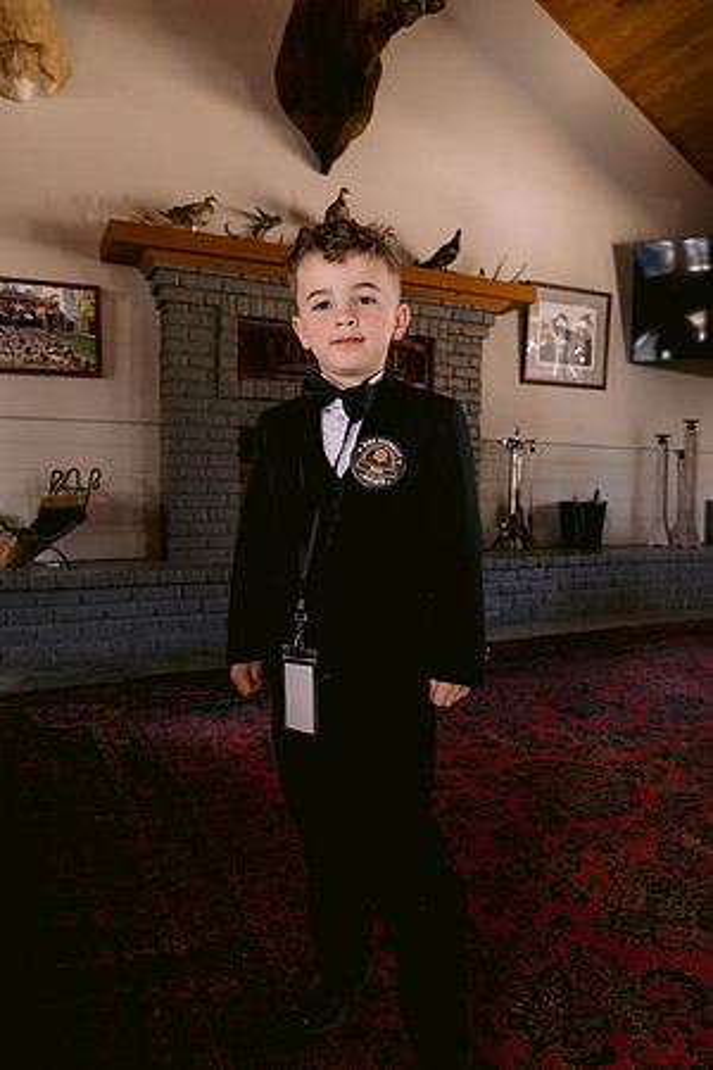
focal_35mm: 24
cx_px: 356
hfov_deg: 53.1
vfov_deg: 73.7
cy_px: 535
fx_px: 713
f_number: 4
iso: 800
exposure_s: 1/50
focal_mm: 24
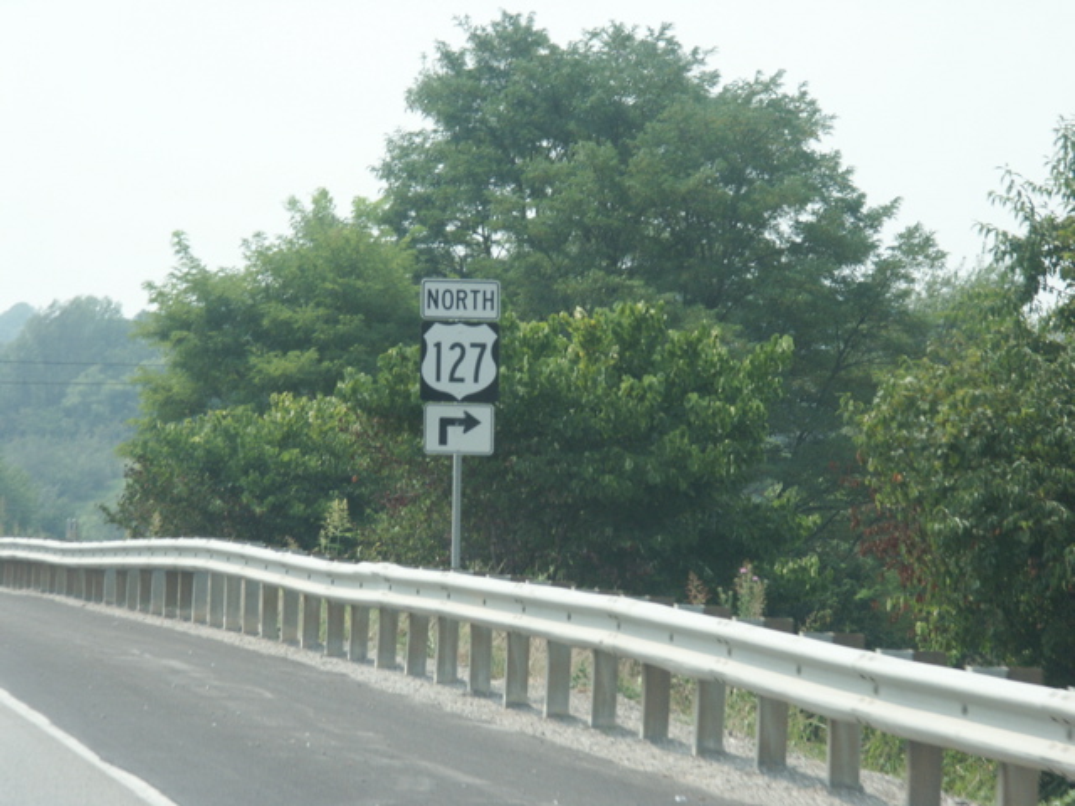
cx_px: 538
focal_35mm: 199
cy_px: 403
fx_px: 6180
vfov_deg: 7.5
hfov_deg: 9.9
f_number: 6.7
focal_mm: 50.48
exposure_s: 1/180
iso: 100
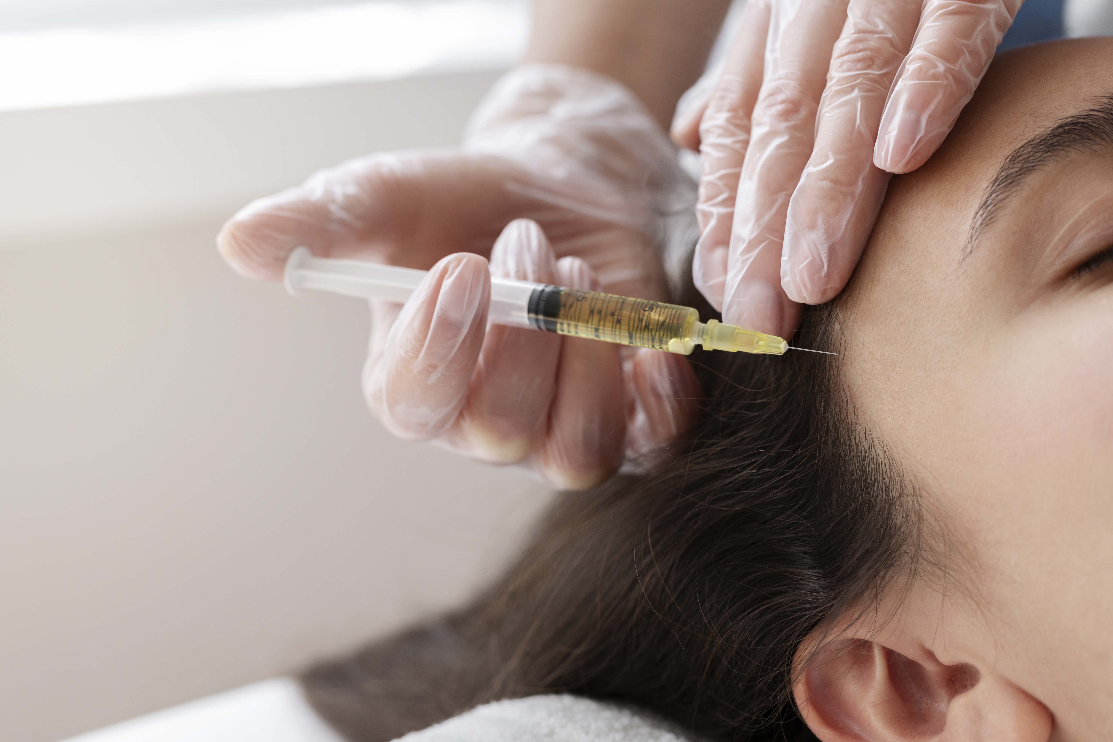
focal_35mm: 51
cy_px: 373
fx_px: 1577
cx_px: 551
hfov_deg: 38.9
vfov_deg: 26.5
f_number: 4.5
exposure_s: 1/400
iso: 640
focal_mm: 50
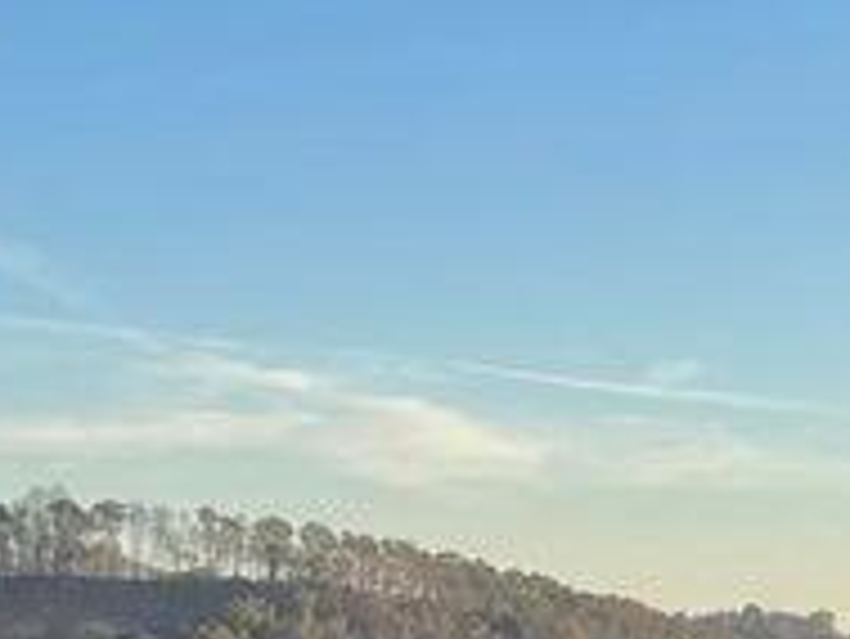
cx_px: 852
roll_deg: -1.6
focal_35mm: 113
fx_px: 2776
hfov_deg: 17.0
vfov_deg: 12.7
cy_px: 860
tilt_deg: -4.6
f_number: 1.6
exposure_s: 1/1618
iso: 32
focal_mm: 5.1
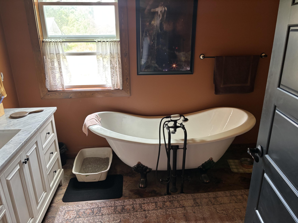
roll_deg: +0.7
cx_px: 149
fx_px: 224
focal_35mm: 26
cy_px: 112
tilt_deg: -20.0
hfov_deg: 67.3
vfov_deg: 53.1
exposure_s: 1/60
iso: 200
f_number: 1.6
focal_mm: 5.96
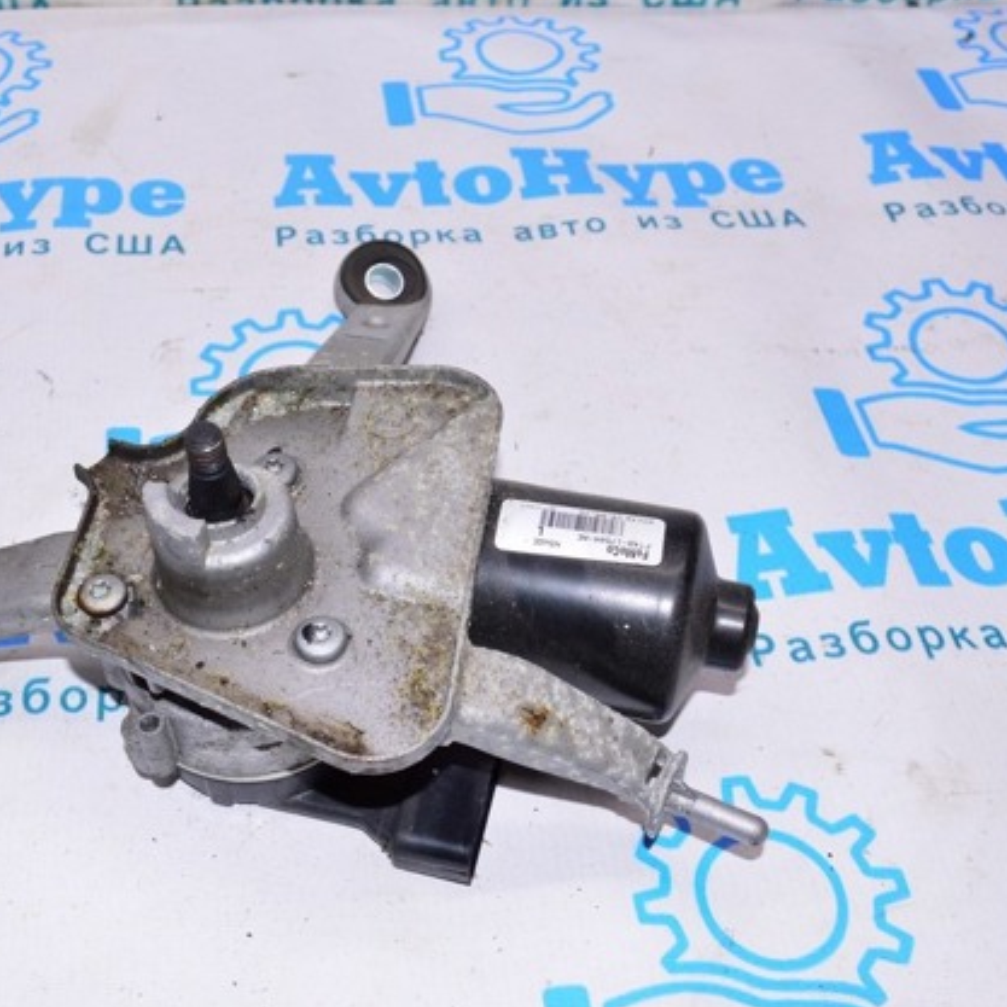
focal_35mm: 43
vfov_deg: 39.2
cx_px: 374
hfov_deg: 38.9
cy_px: 504
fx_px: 1415
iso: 1600
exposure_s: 1/200
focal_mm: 22
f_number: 8
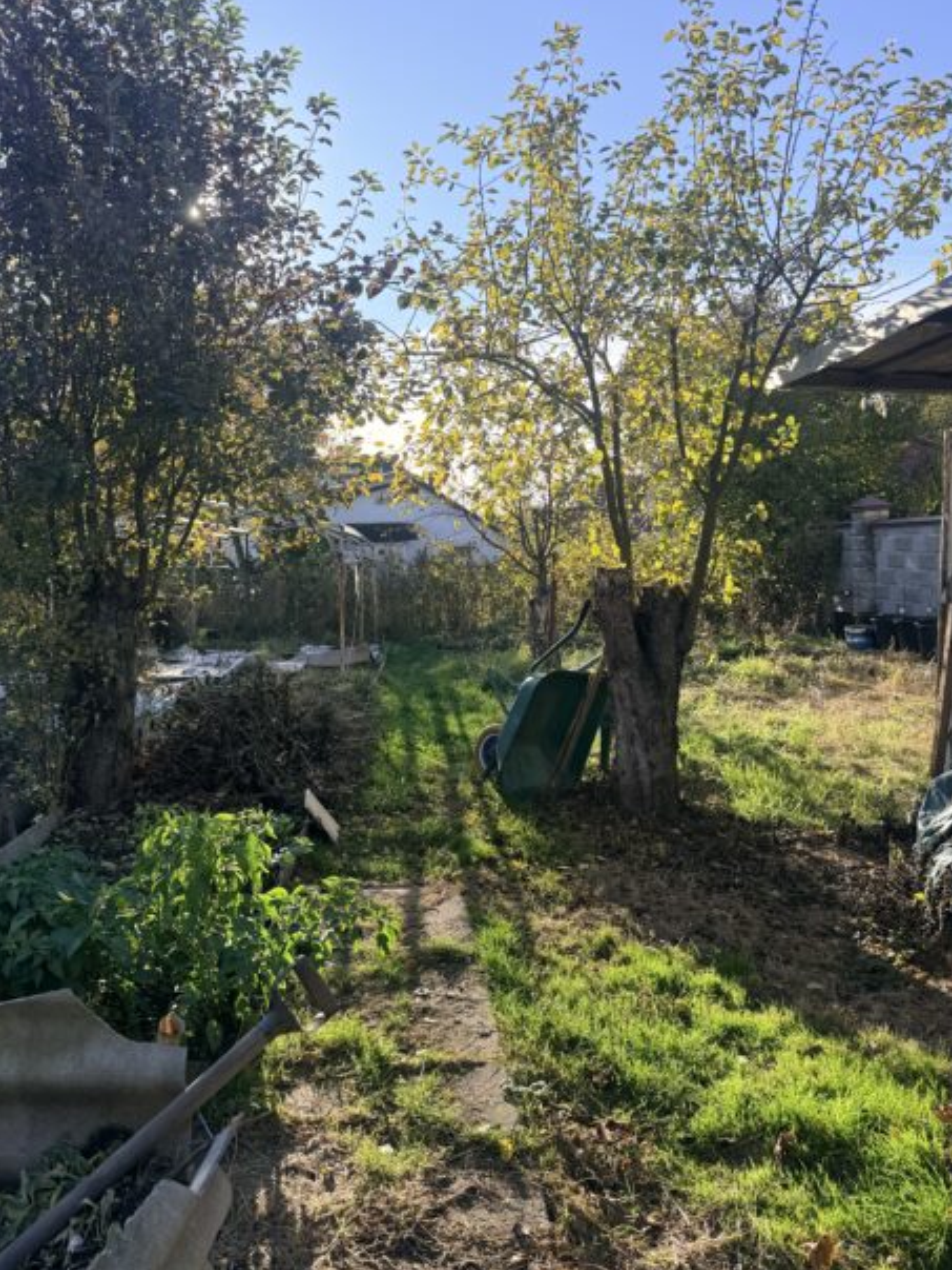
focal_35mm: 31
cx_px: 363
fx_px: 1137
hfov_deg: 45.1
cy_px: 580
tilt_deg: -0.8
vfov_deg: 58.3
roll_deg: +1.3
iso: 80
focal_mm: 6.76
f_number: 1.78
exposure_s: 1/2000
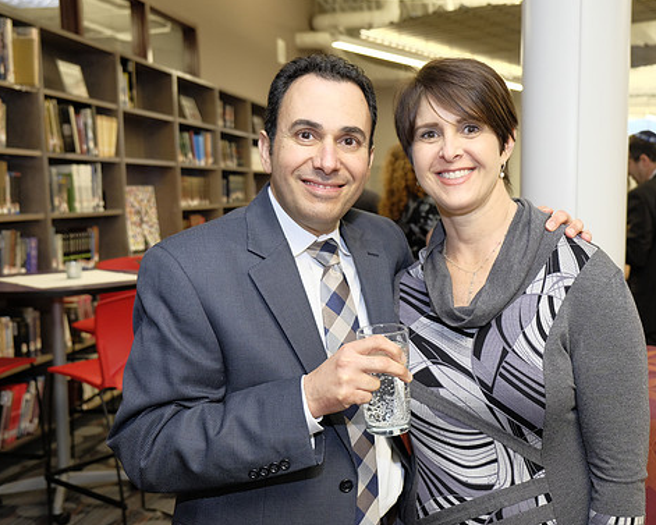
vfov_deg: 40.1
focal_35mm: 37
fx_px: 719
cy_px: 264
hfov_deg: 48.8
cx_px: 396
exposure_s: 1/125
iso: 1000
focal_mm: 21.4
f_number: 3.2
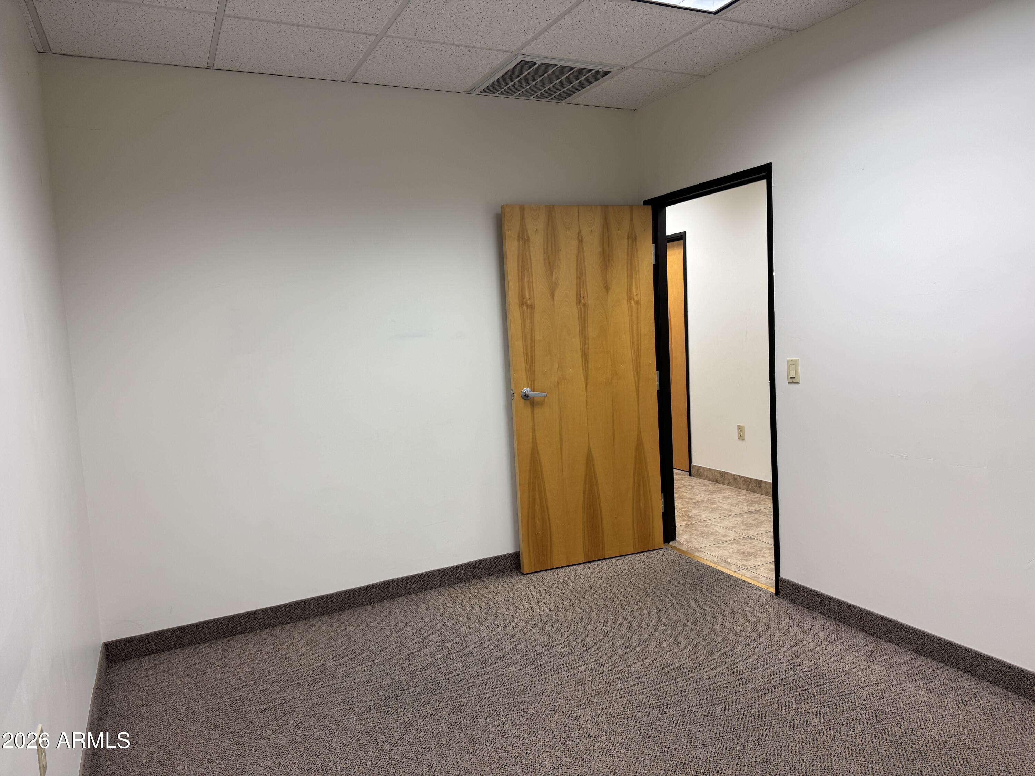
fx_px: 718
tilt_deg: -4.9
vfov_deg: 56.8
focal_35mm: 24
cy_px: 388
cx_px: 518
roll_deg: +3.0
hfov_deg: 71.6
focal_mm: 6.76
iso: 100
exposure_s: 1/120
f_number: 1.78
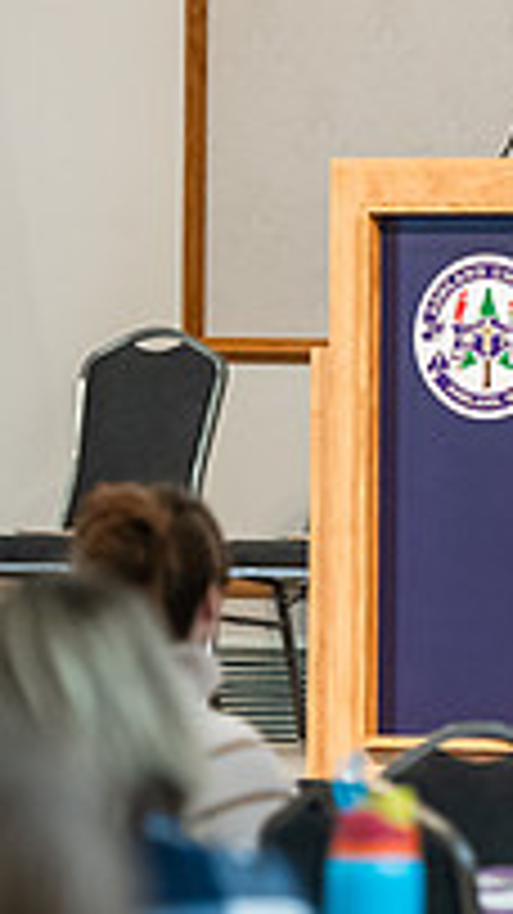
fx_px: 10169
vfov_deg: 5.1
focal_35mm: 420
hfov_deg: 2.9
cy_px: 452
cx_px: 585
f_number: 3.2
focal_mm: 140
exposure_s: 1/200
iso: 2000
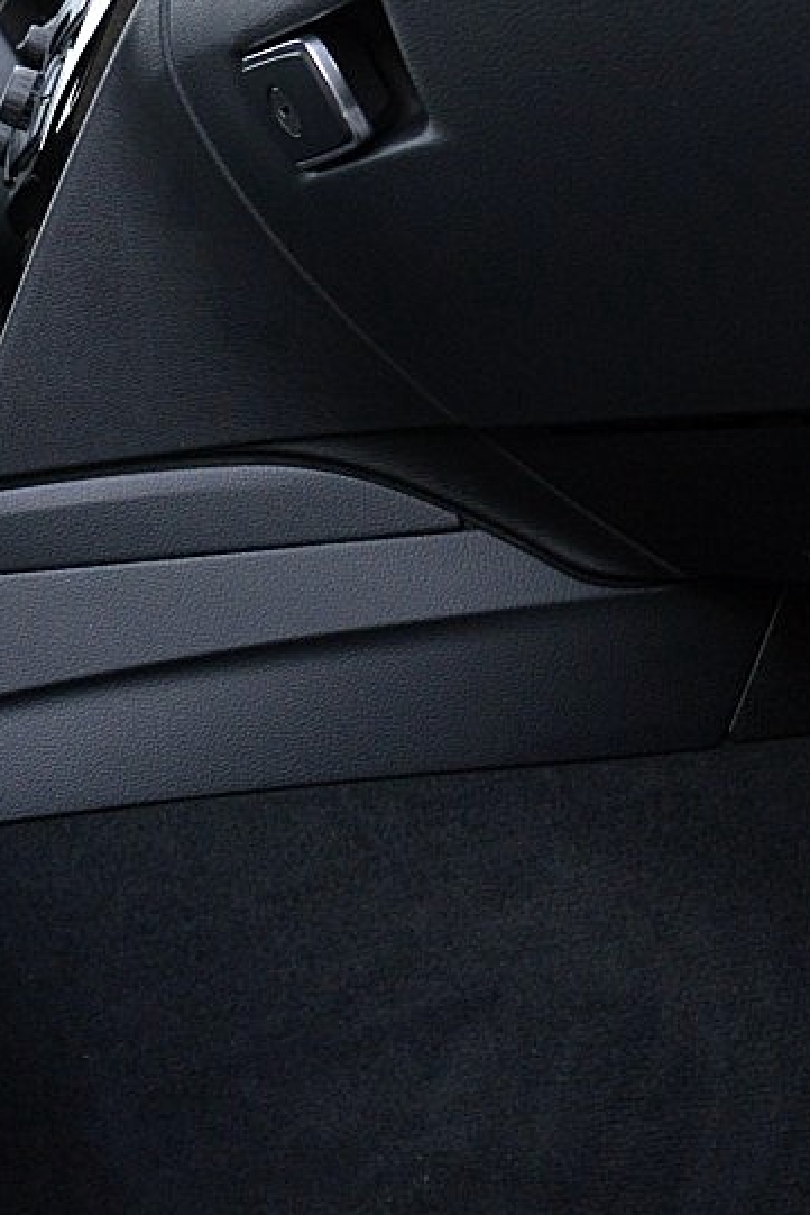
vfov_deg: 24.9
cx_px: -245
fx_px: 2732
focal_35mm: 81
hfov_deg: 16.0
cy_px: 384
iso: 800
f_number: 5
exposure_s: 1/60
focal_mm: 18
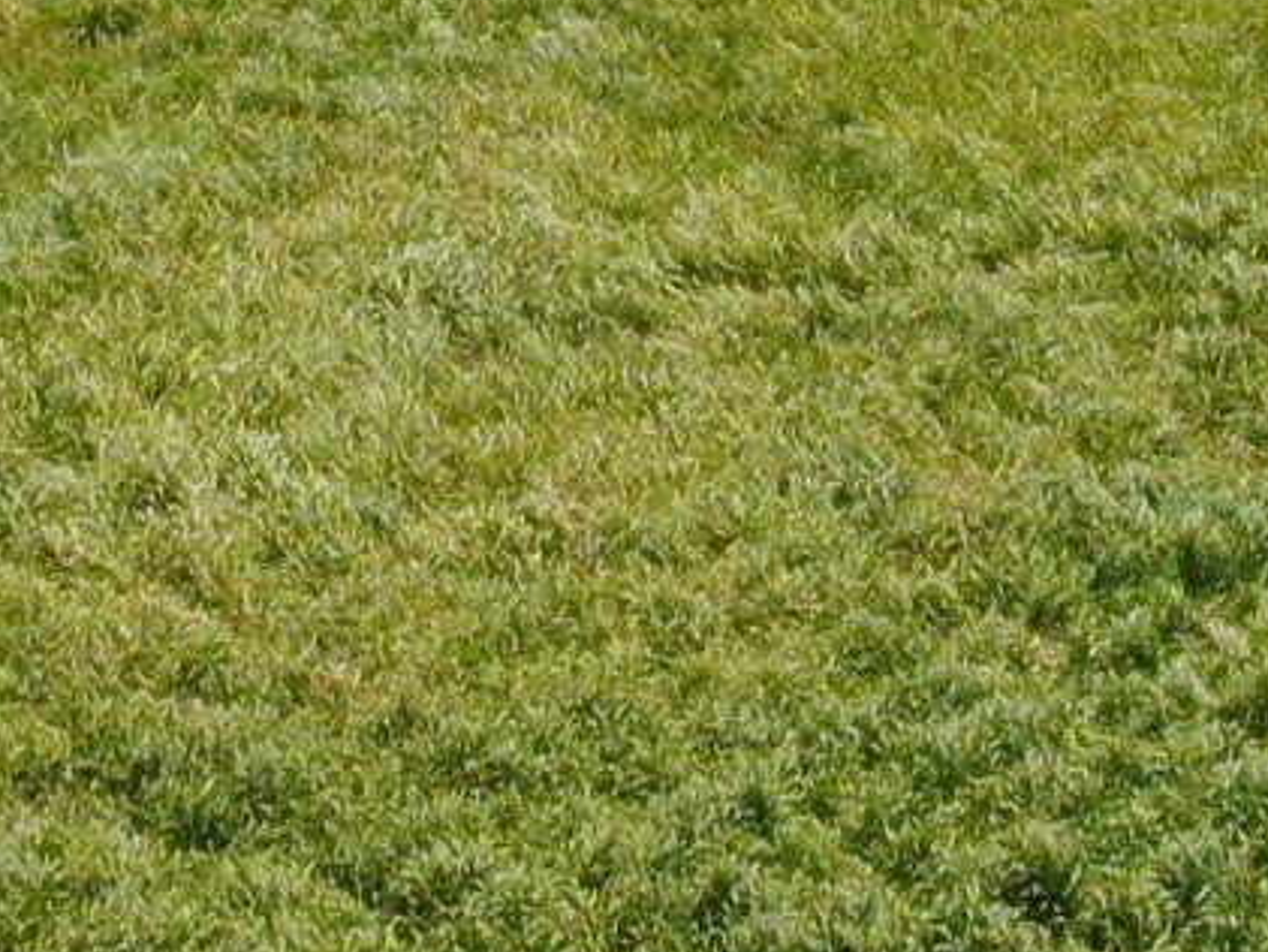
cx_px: 1093
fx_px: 6266
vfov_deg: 8.3
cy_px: -901
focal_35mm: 171
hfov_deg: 11.5
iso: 100
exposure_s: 1/1250
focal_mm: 4.39
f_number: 2.8
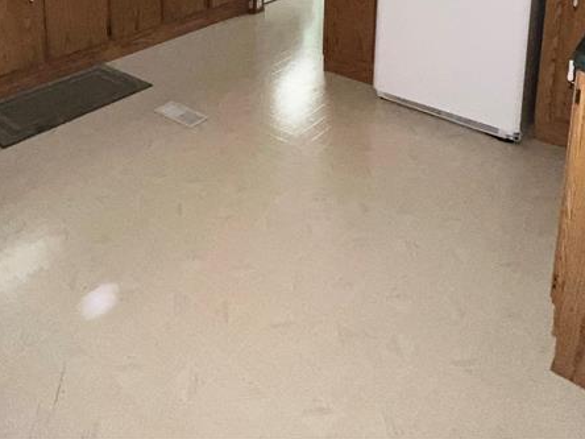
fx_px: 507
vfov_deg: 37.5
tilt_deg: -10.0
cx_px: 270
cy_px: -66
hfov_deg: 59.9
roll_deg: -0.8
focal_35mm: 30
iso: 100
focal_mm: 1.57
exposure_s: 1/60
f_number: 1.8
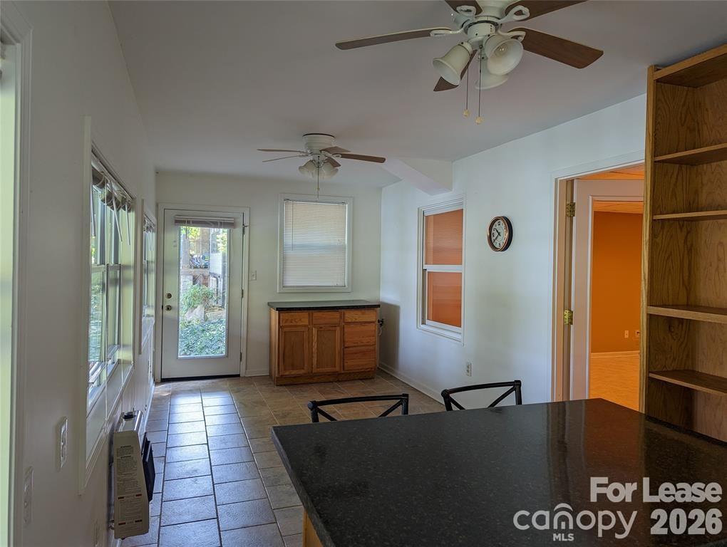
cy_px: 274
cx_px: 364
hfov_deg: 71.5
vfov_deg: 56.9
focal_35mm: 24
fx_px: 505
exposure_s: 1/23.8
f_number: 1.85
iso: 51
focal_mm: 6.81
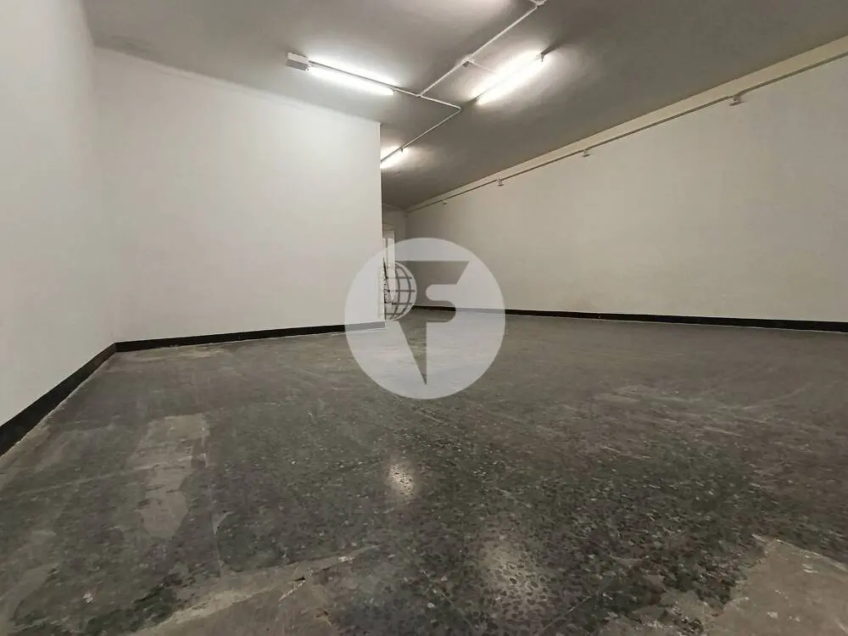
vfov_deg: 81.7
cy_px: 318
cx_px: 424
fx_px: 367
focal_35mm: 15
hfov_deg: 98.2
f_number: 2.2
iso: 320
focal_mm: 1.65
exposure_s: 1/50
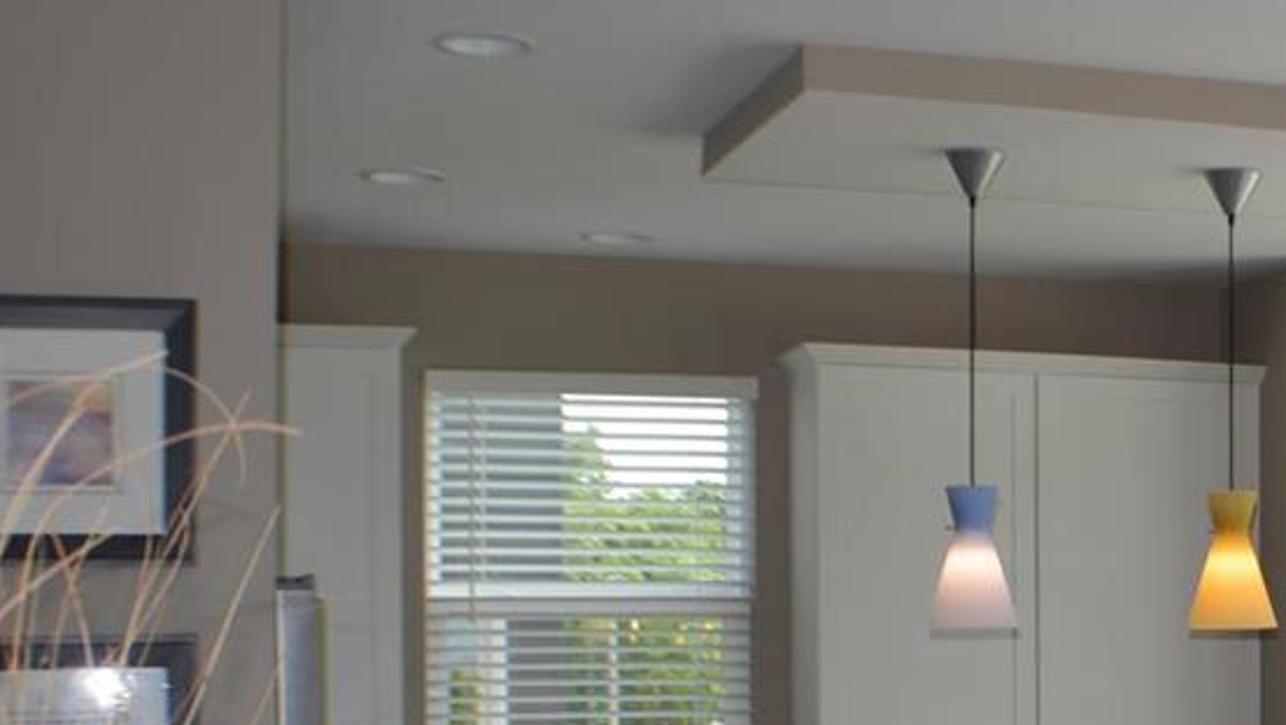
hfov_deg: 20.2
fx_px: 3411
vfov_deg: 11.9
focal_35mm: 100
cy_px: 878
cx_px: 1470
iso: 100
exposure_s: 1/160
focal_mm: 22
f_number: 4
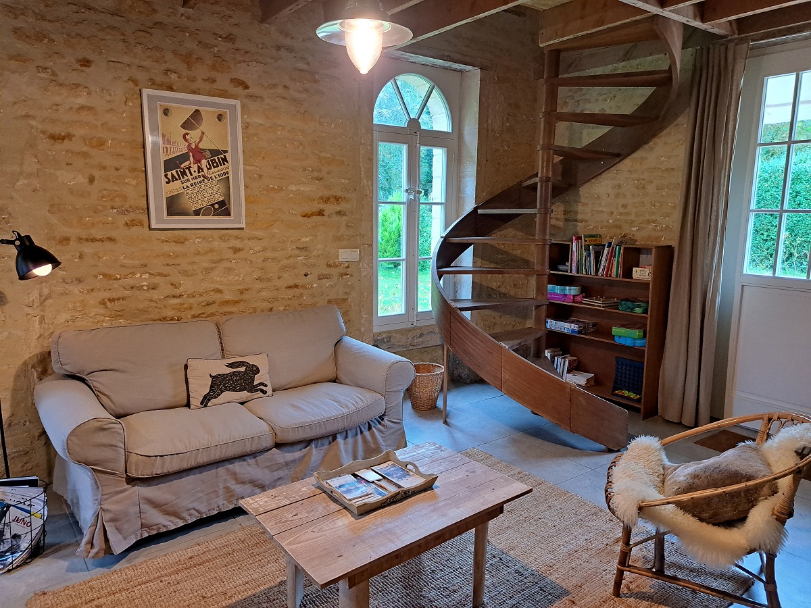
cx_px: 406
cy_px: 304
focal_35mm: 24
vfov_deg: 56.8
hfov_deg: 71.6
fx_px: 562
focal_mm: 5.23
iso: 320
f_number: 1.8
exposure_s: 1/50
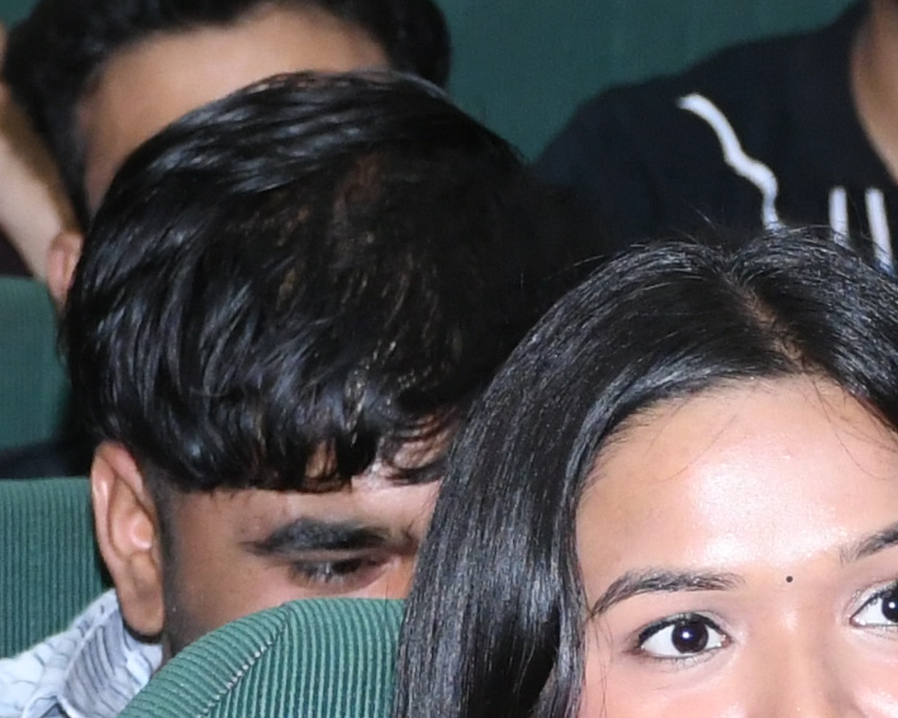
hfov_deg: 4.5
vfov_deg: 3.6
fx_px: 11453
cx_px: 973
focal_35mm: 431
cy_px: 1030
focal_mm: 52
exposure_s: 1/100
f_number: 5.6
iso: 2000
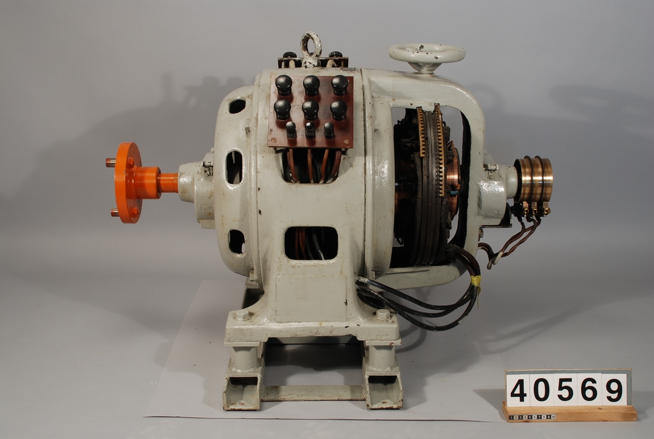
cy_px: 220
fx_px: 847
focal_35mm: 46
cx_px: 327
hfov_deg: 42.2
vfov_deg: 29.1
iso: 100
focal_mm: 31
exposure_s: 1/2
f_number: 11
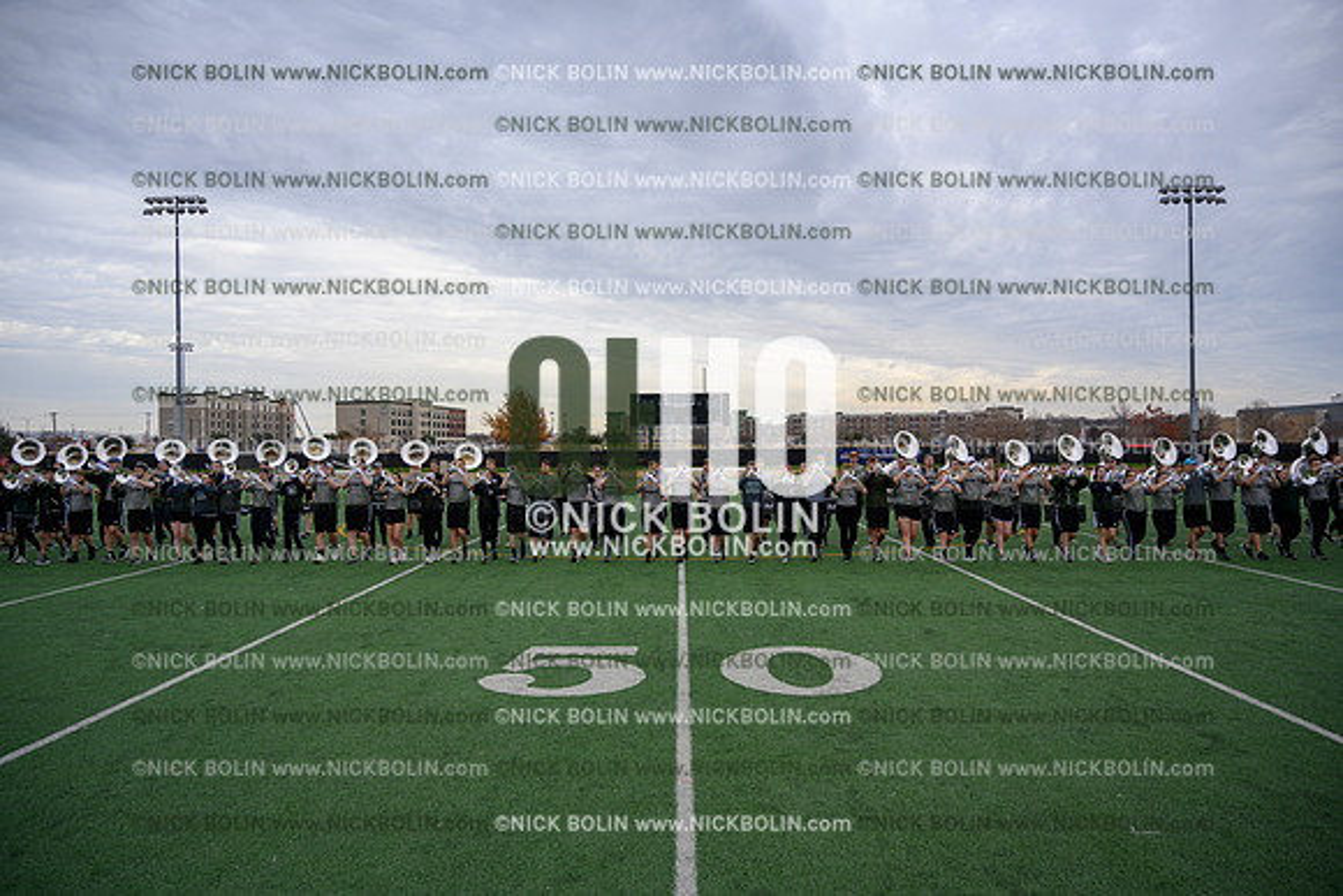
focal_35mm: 24
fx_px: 896
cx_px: 672
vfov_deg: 53.2
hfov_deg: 73.7
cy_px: 448
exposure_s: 1/640
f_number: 4
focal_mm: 24
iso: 200
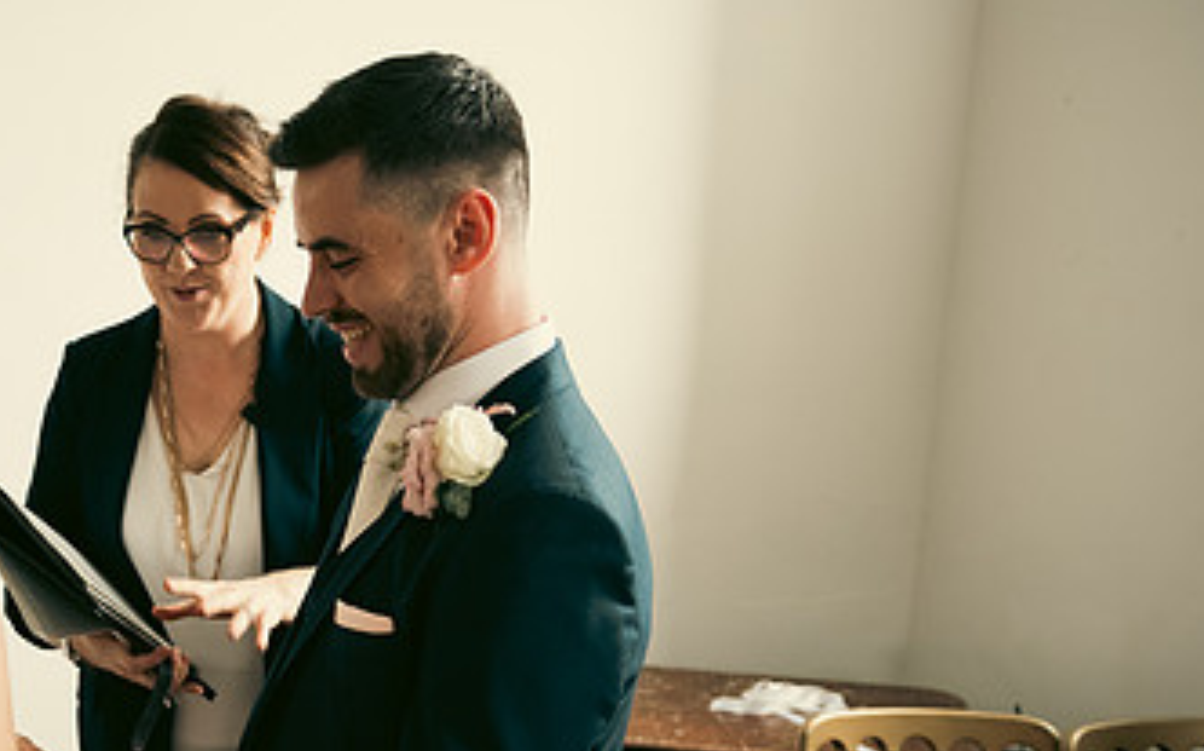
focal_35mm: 57
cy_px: 655
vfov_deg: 22.2
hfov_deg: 34.3
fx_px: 1869
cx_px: 189
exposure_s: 1/160
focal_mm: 32
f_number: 3.5
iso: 800
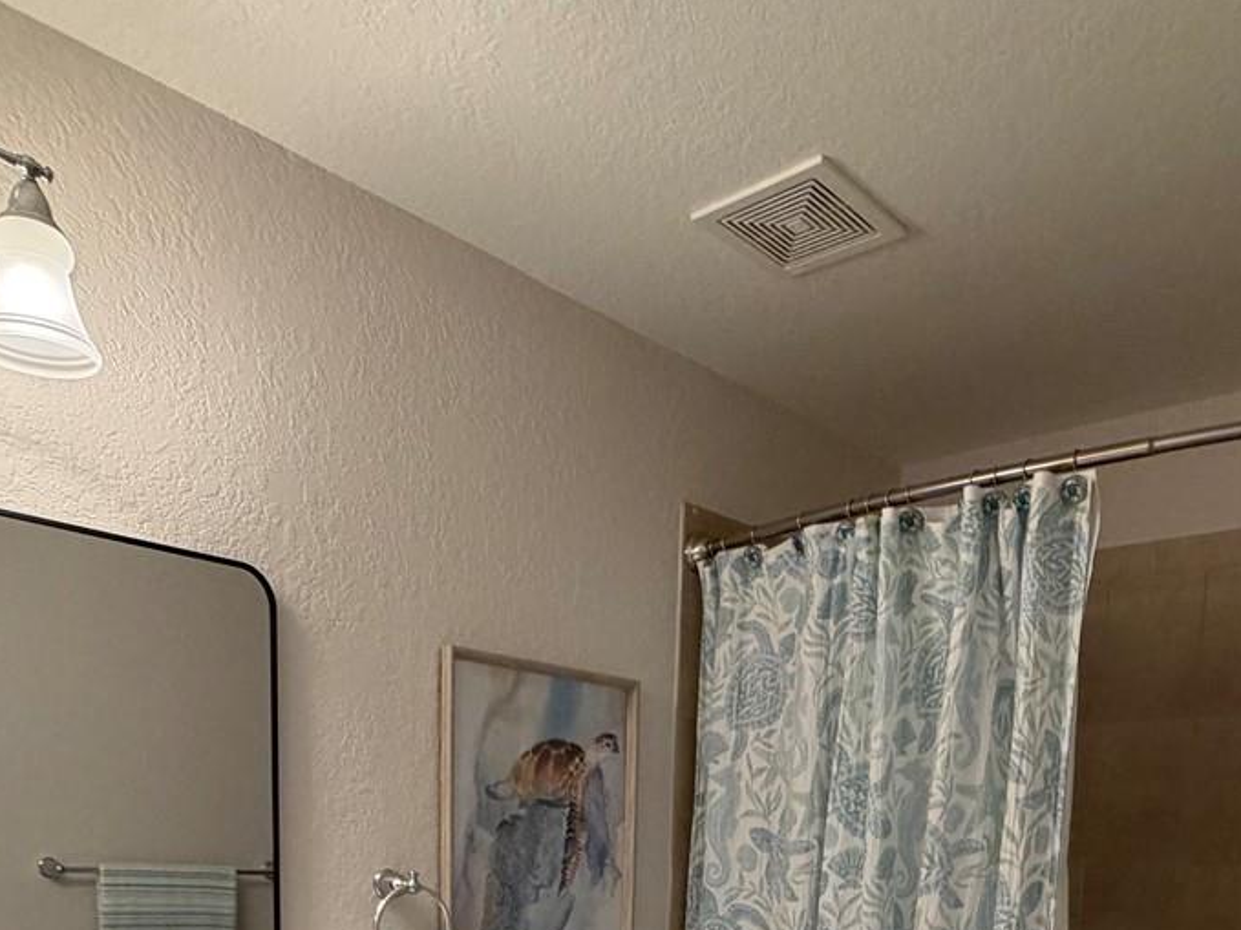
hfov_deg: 55.3
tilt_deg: -8.4
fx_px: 1183
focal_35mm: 33
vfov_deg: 36.3
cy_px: 1029
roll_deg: -1.9
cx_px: 663
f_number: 2.2
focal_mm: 2.22
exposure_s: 1/60
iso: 200
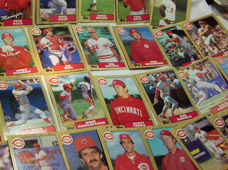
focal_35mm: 59
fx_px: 388
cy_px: 76
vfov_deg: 24.8
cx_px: 64
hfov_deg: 32.3
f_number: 2.8
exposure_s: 1/30
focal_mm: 5.6
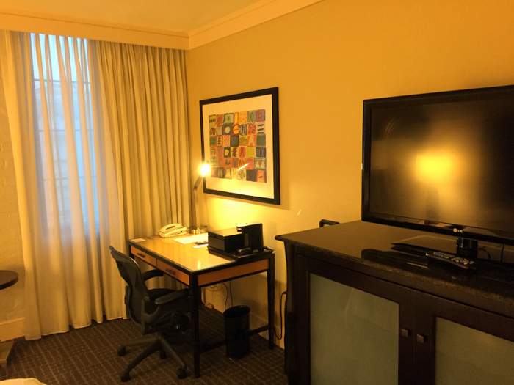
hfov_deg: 61.7
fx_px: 431
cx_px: 257
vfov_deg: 48.2
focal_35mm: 29
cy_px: 192
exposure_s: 1/20
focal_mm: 4.15
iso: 250
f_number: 2.2
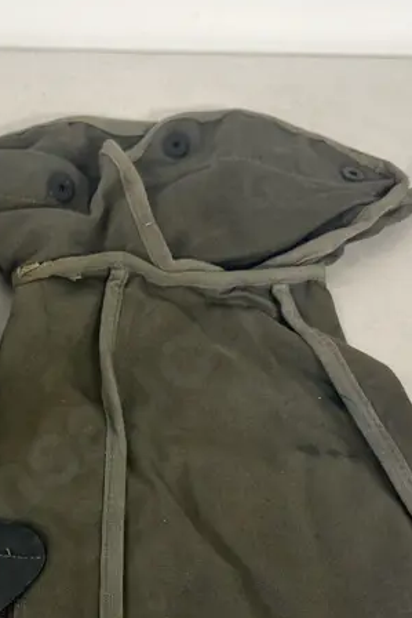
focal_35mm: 57
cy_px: 470
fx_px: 978
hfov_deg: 23.2
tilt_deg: -57.6
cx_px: 37
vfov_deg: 34.2
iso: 125
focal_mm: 6.86
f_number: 1.78
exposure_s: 1/50
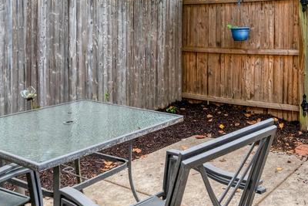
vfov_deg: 32.0
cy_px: 48
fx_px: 351
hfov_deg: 45.9
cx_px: 228
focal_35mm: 41
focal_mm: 16
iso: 1250
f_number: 8
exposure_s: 1/320
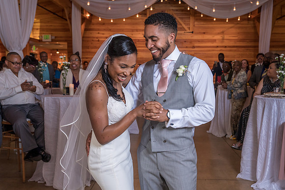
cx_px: 151
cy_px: 103
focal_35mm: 42
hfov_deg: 45.9
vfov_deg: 31.6
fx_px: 336
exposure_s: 1/200
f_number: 4.5
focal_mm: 37
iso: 2000
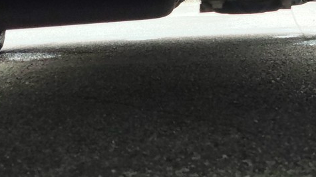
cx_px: 321
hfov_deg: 18.9
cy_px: 93
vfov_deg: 11.0
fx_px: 922
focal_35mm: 110
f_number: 1.79
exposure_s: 1/276
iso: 50
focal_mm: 4.71
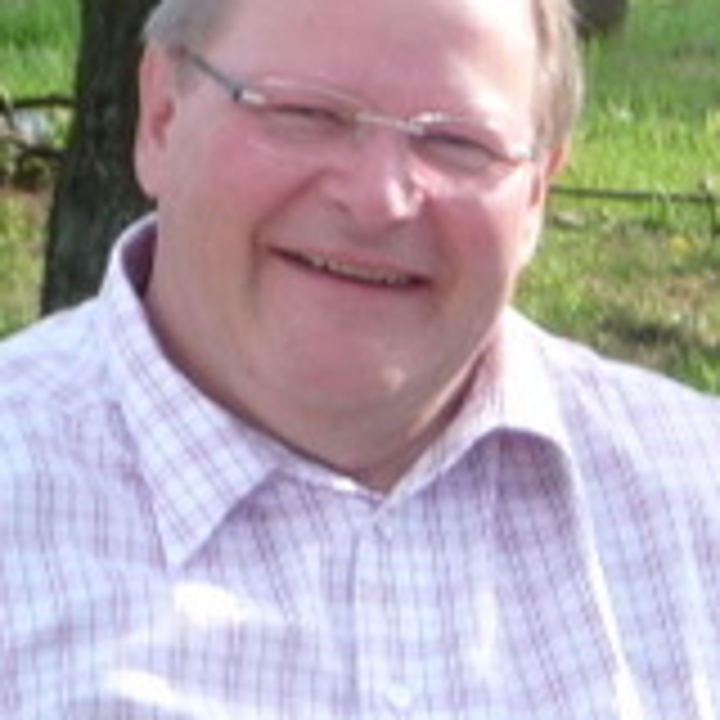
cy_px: 338
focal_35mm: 496
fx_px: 11672
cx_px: 716
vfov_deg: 3.5
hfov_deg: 3.5
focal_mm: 19.1
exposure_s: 1/160
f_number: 4.7
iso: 100
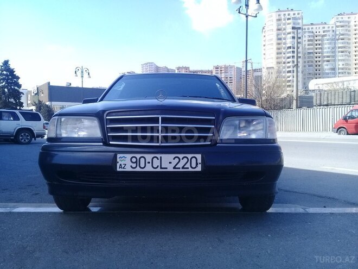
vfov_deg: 45.4
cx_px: 179
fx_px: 321
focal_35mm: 31
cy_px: 134
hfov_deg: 58.4
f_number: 2.2
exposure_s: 1/561
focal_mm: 3.3
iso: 50
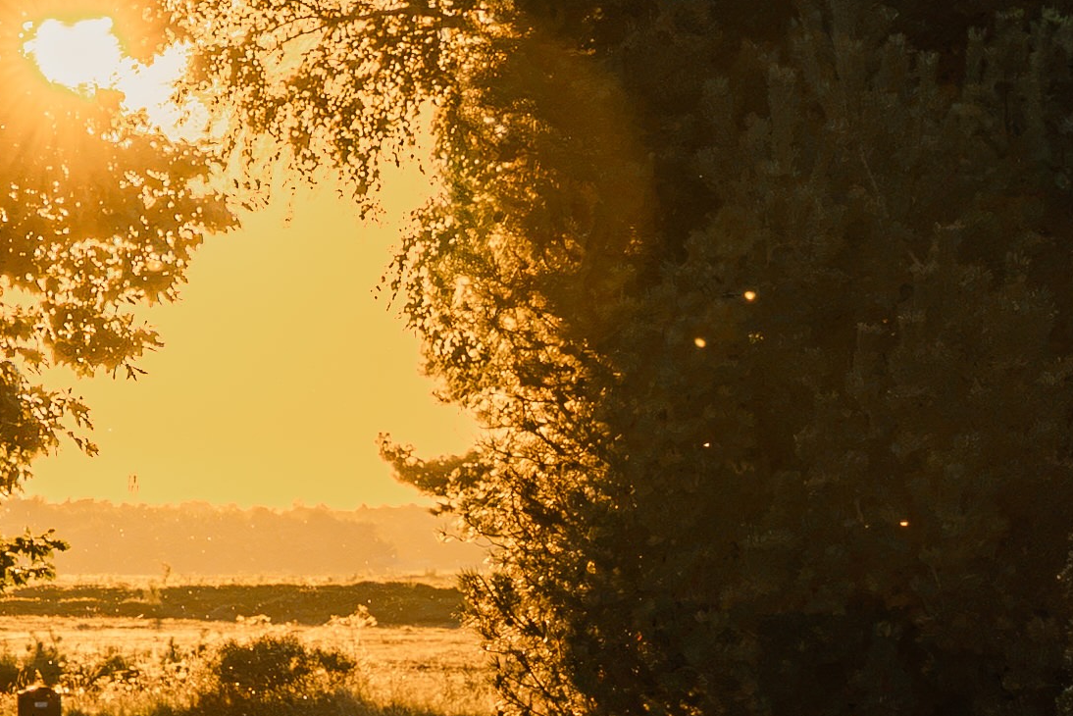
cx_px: 911
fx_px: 11053
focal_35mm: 371
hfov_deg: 5.6
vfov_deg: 3.7
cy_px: 385
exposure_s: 1/160
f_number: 8
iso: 200
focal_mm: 57.9
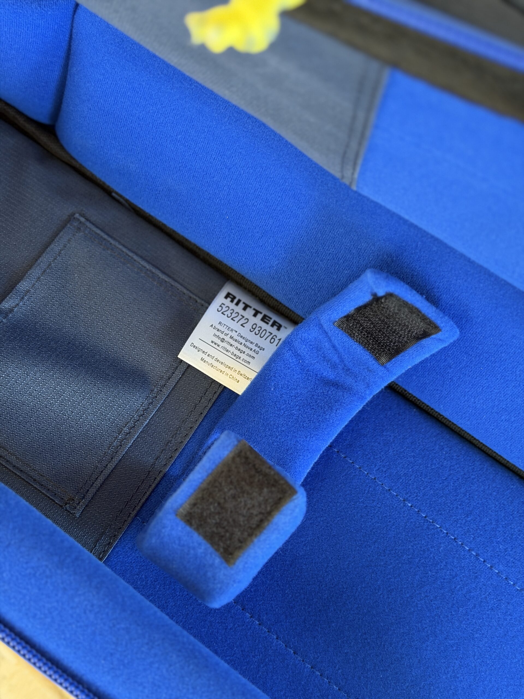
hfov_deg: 30.3
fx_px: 969
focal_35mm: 48
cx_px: 262
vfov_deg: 39.7
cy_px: 350
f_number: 1.78
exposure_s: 1/40
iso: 320
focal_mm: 6.76
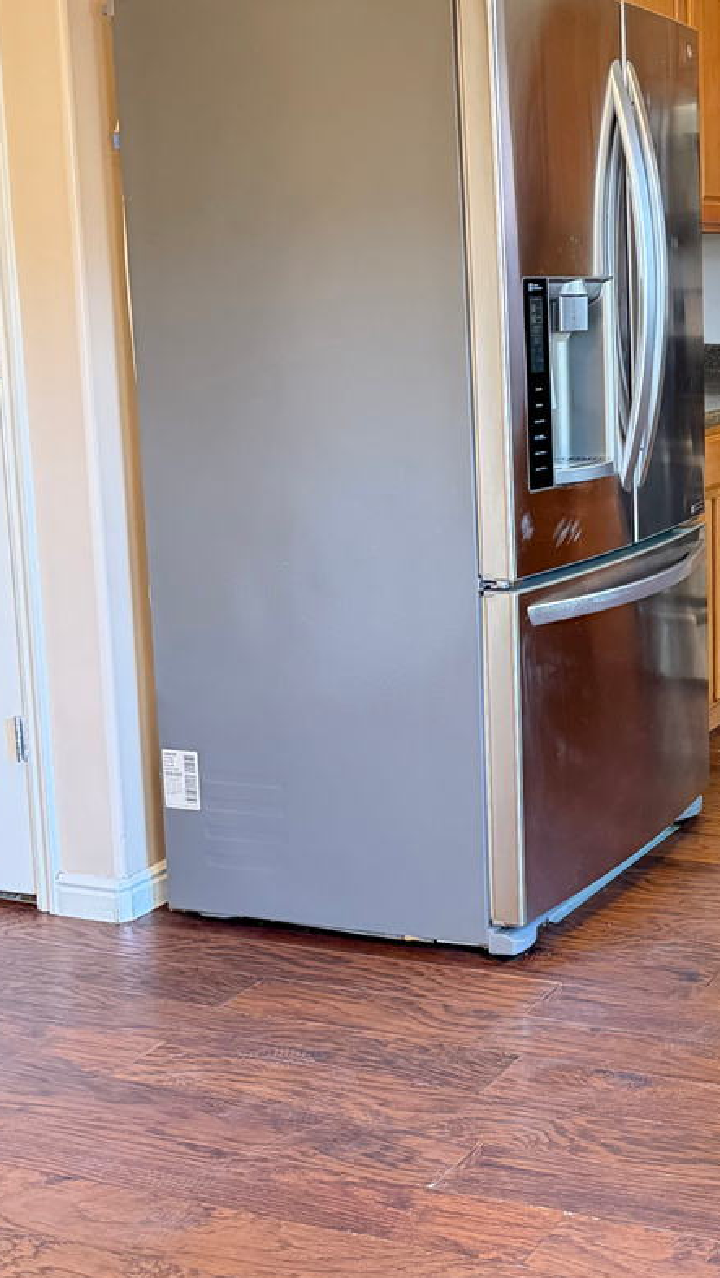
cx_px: 887
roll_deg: +0.2
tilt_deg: -9.3
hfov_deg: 21.6
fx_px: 1730
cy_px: 533
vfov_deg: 40.5
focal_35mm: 51
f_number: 1.78
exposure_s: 1/60
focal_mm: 6.76
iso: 800
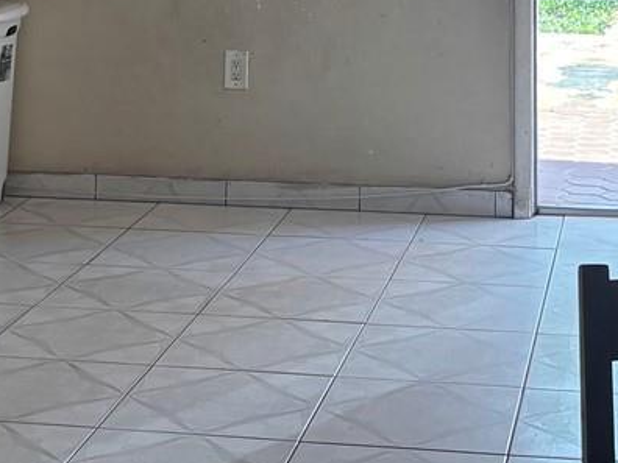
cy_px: -412
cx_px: 406
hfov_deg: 18.7
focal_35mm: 105
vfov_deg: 12.6
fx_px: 1875
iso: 40
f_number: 1.6
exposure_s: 1/141
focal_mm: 5.96
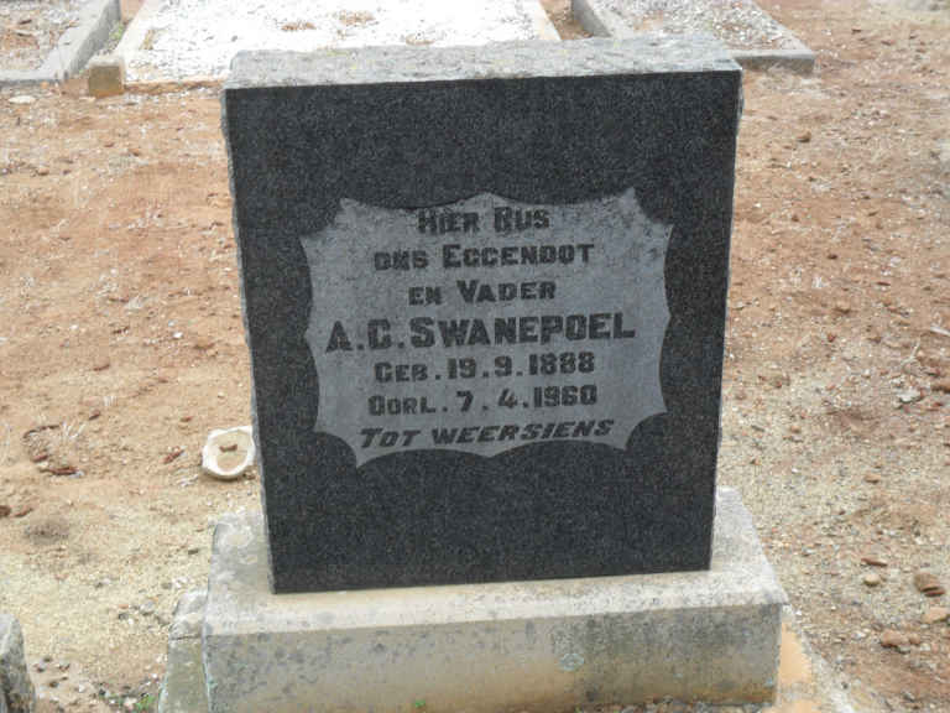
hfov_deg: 36.8
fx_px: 1427
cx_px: 475
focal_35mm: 52
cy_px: 356
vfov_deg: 28.0
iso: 100
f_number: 5
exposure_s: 1/90
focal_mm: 9.3
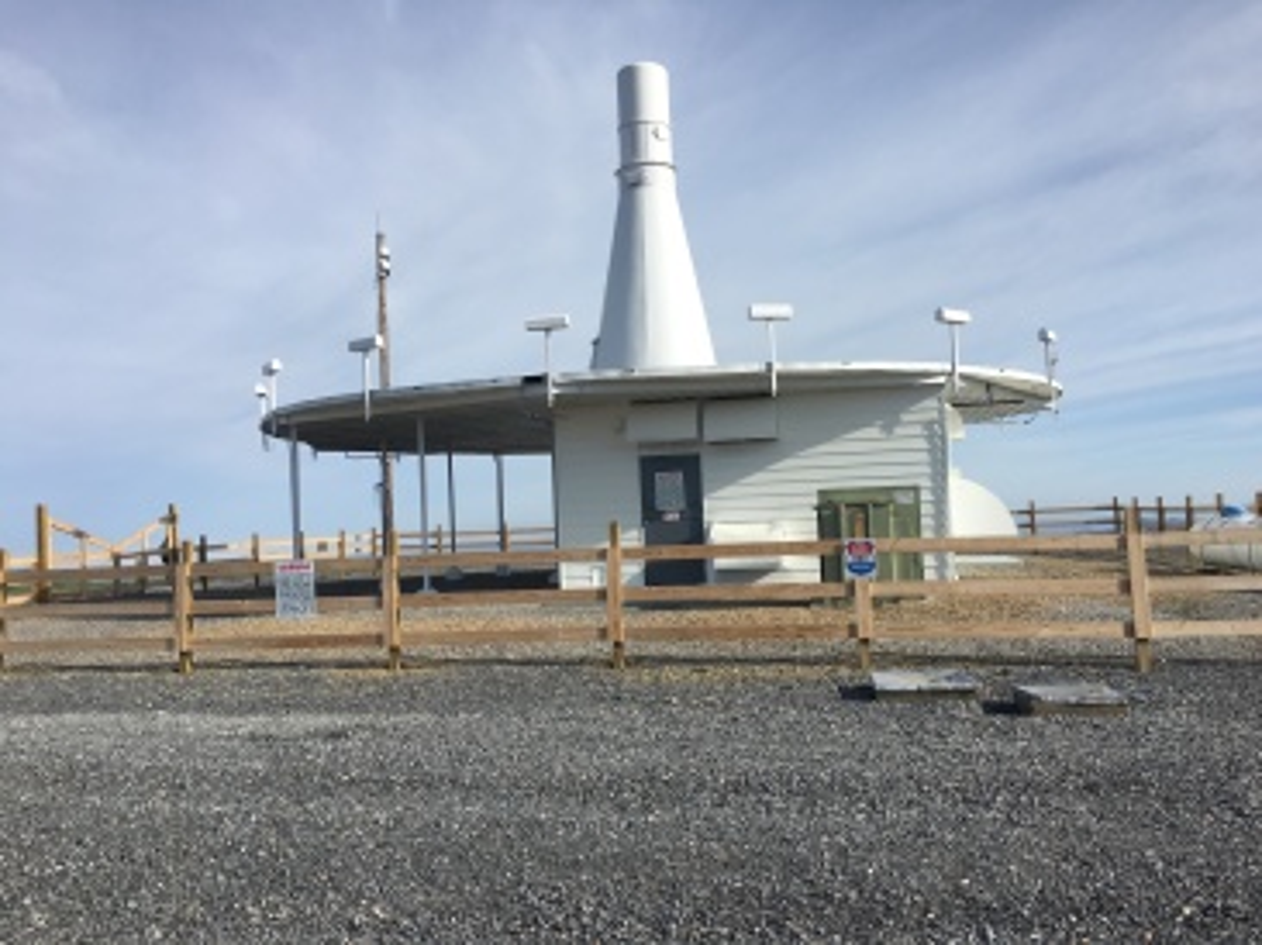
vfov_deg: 48.2
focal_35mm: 29
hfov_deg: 61.7
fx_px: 1057
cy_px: 472
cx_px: 631
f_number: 2.2
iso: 25
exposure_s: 1/1832
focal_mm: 4.15
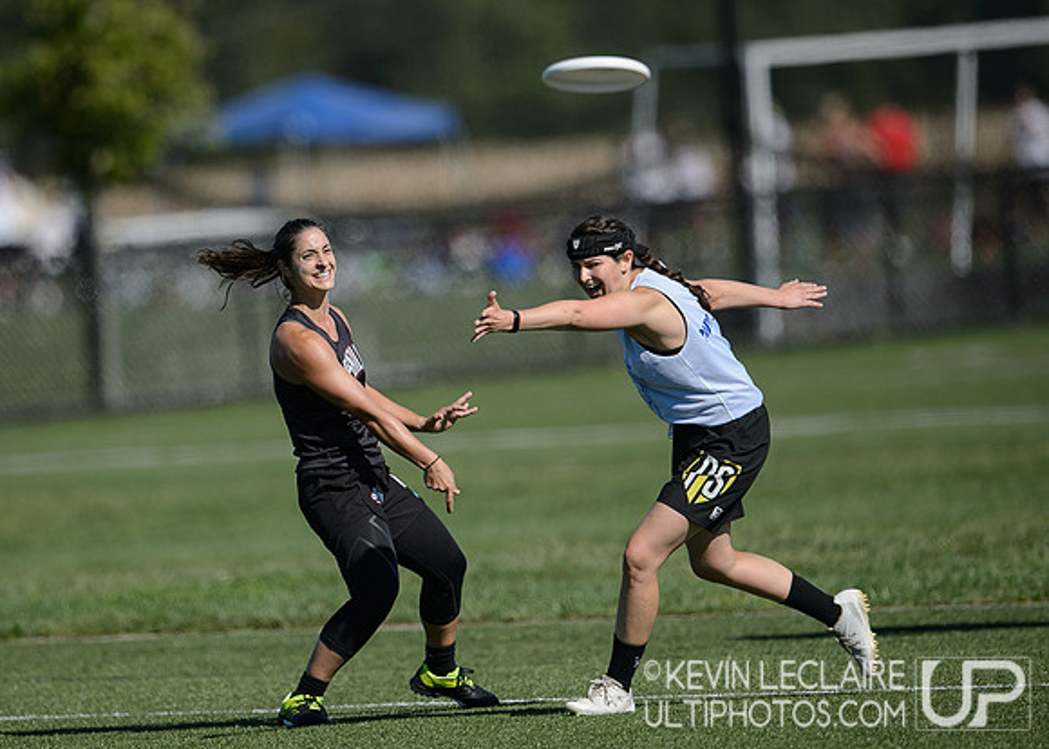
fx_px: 17866
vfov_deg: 2.4
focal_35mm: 600
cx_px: 382
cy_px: 308
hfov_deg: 3.4
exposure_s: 1/4000
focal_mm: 400
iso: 200
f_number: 2.8
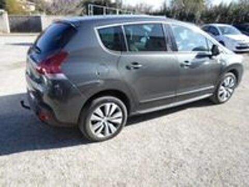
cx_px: 124
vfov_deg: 54.9
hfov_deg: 69.4
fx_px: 180
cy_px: 94
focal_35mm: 25
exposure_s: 1/500
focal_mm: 4.5
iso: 80
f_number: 2.5
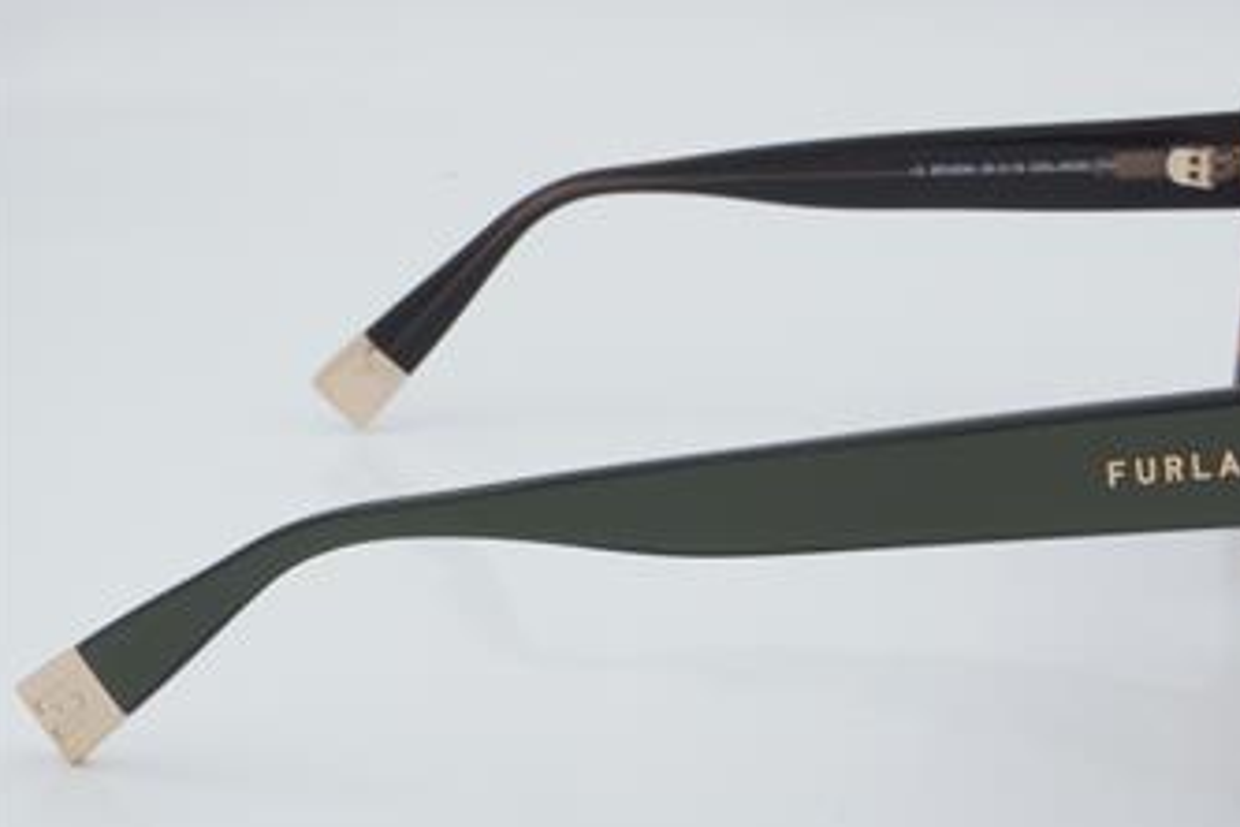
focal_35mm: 90
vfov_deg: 15.2
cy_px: 454
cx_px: 726
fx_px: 3100
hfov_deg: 22.6
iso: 100
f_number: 32
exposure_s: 1/3
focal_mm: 50
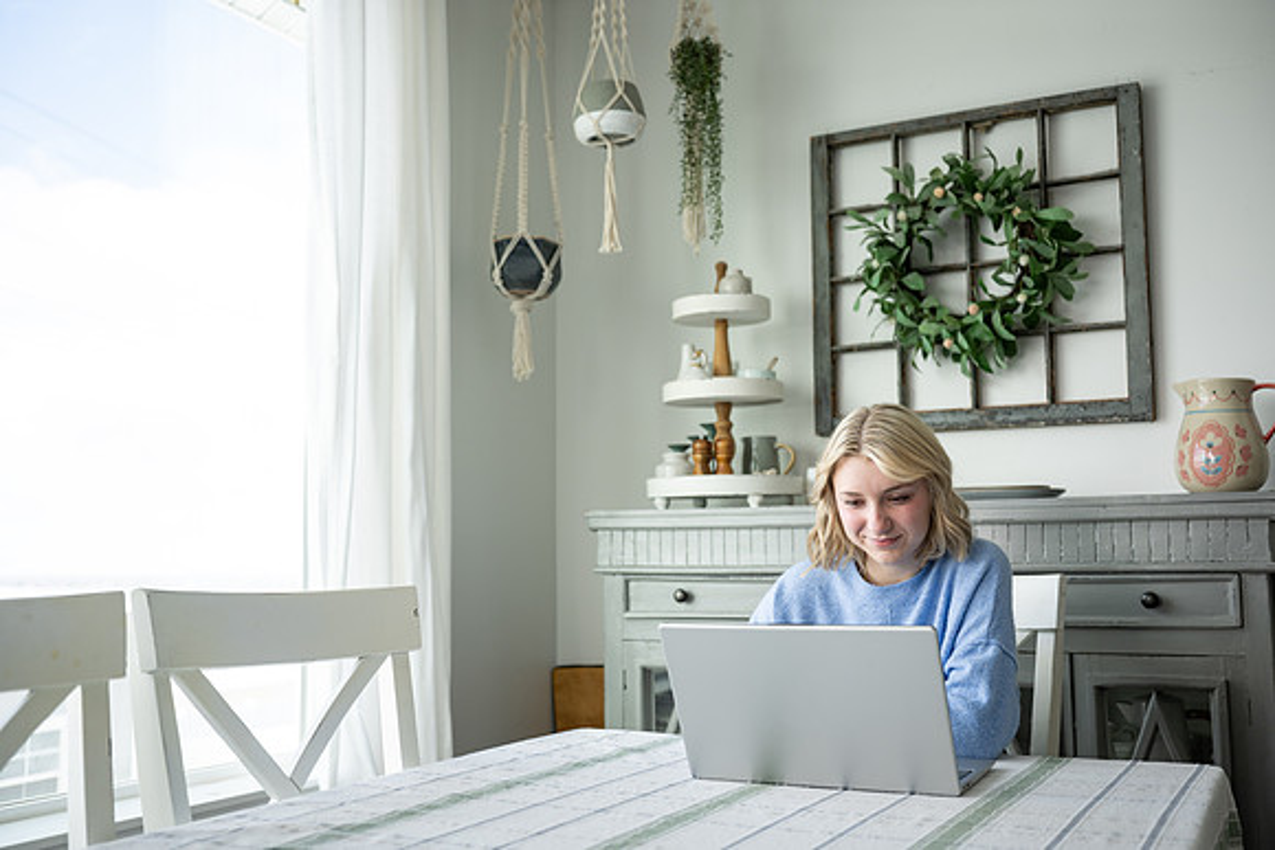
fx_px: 1275
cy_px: 425
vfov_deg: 36.9
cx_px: 638
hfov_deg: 53.1
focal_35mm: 36
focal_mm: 36
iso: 125
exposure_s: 1/320
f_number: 2.8
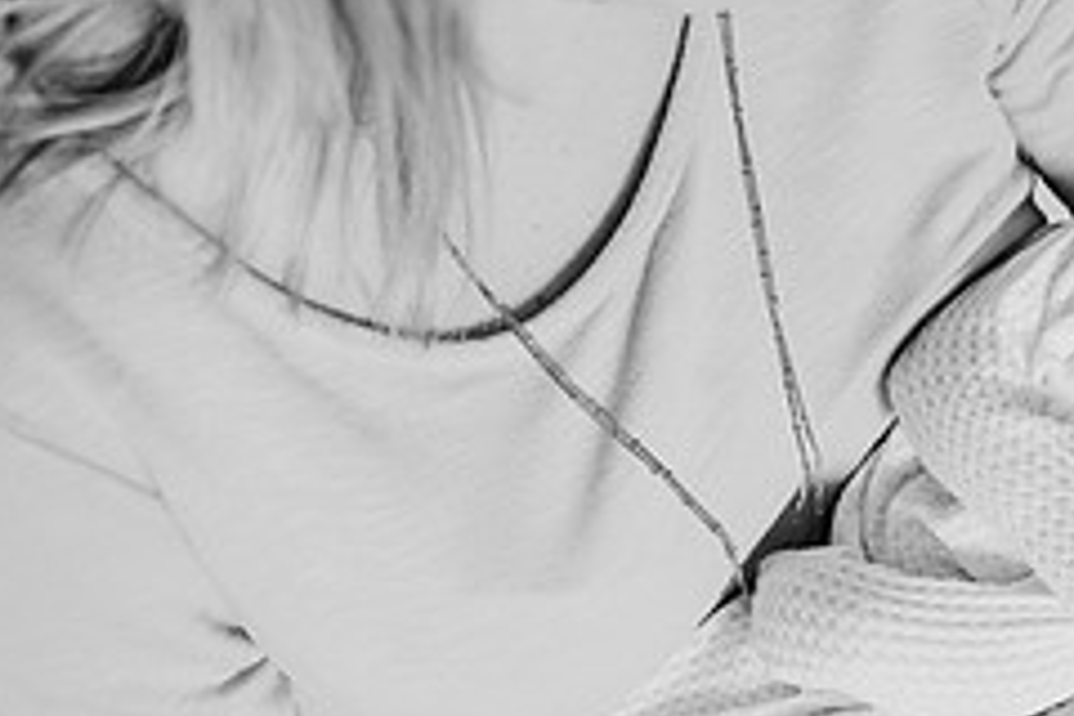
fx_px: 1730
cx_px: 1235
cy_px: 374
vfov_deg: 23.4
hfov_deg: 30.2
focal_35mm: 58
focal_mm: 24
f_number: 2.5
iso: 1000
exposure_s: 1/250
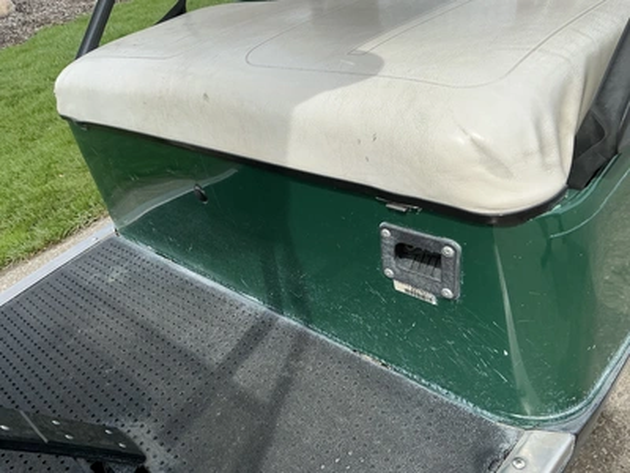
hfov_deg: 63.4
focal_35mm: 28
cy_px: 236
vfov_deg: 49.7
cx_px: 315
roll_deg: +12.4
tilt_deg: -34.5
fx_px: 510
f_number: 1.8
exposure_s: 1/1848
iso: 25
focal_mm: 3
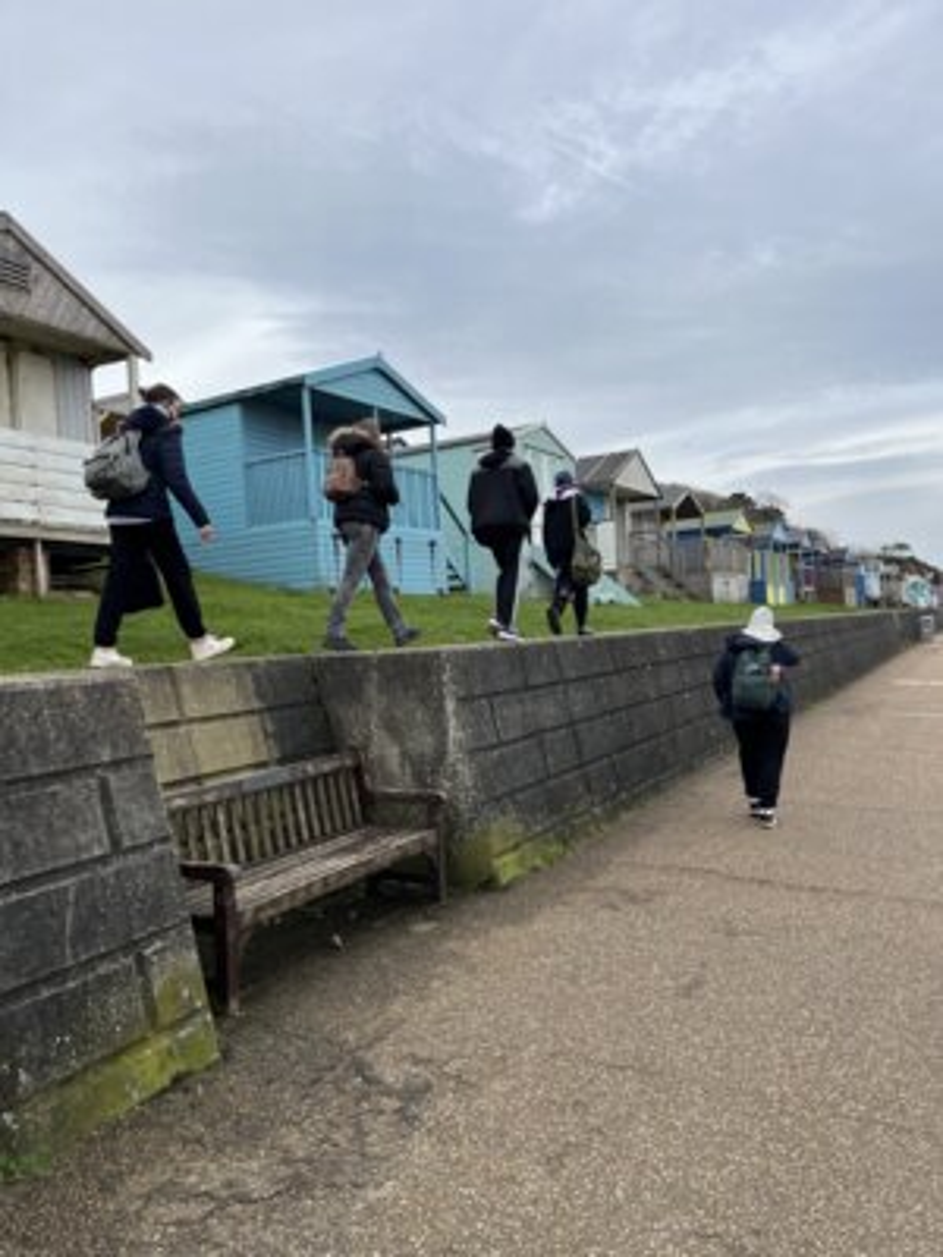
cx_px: 472
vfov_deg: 67.3
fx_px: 944
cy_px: 628
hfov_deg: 53.1
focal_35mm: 26
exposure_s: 1/1862
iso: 50
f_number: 1.6
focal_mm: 5.1
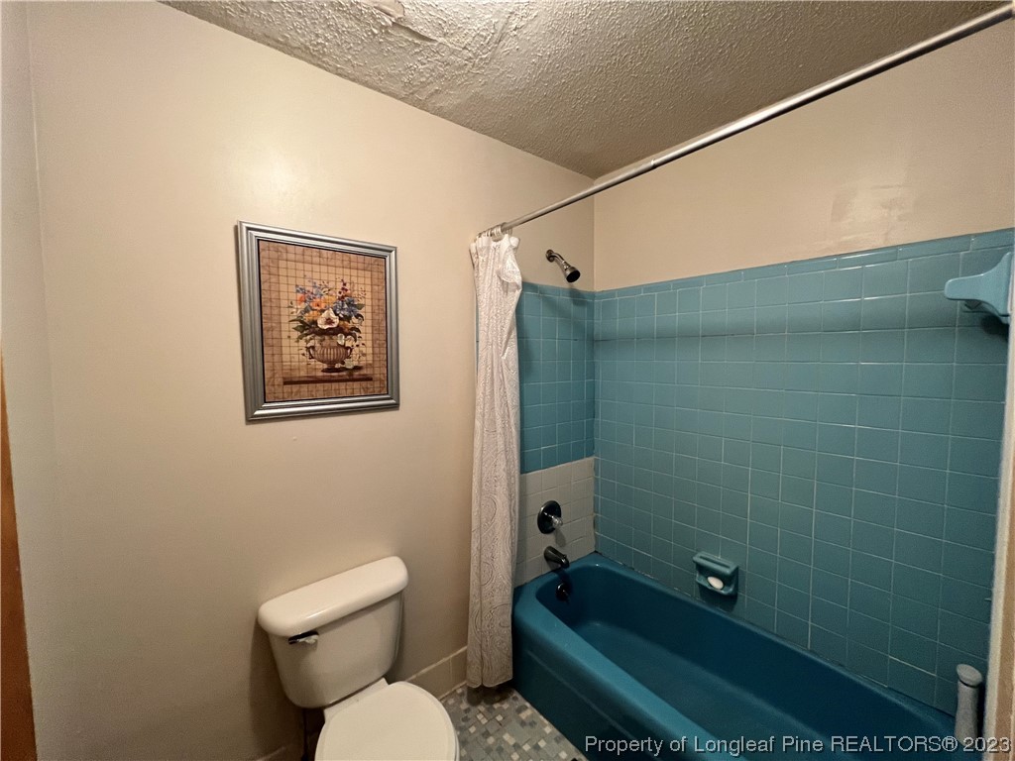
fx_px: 381
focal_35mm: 13
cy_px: 380
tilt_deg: -4.8
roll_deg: +0.6
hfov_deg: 106.2
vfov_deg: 89.9
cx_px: 508
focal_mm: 1.57
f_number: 1.8
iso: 250
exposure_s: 1/60
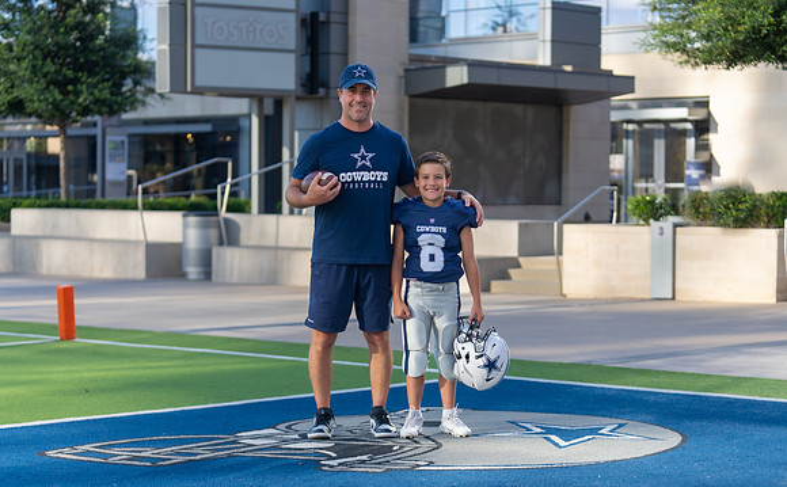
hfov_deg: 27.0
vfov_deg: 16.9
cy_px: 262
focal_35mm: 77
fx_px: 1640
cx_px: 394
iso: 100
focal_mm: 72
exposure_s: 1/500
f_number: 2.8
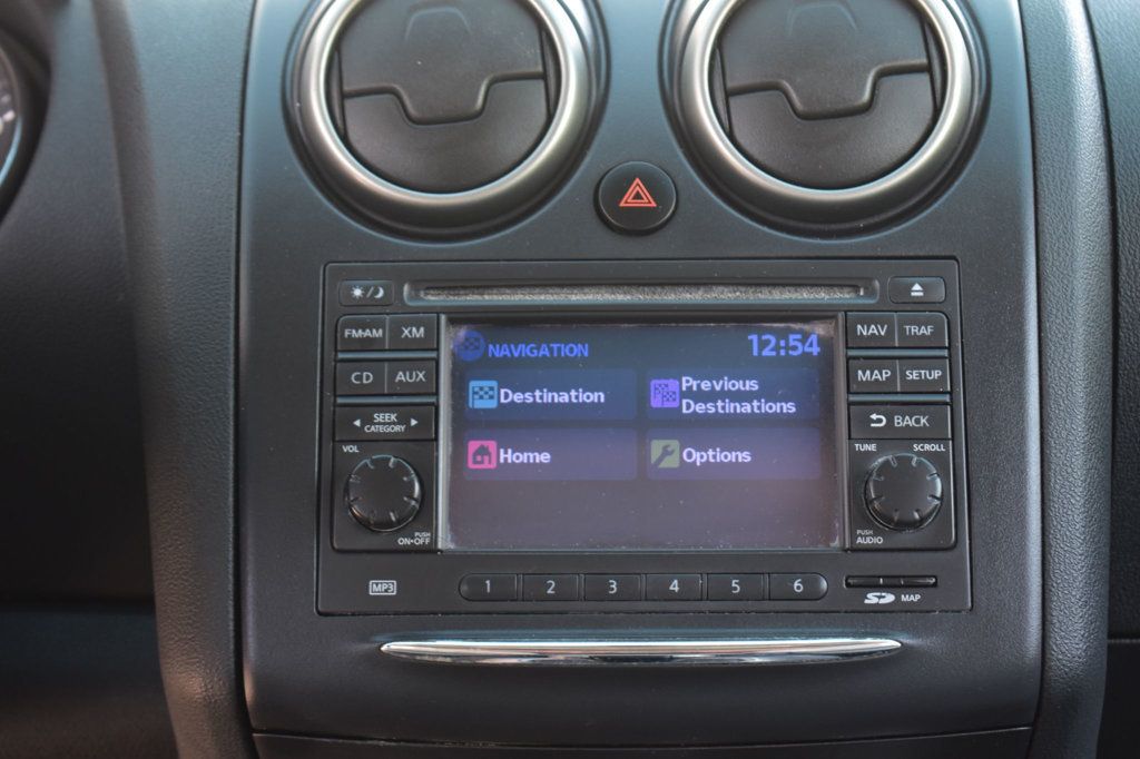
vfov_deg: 16.5
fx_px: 2612
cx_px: 570
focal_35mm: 82
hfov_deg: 24.6
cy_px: 380
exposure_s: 1/15
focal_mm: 55
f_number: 6.3
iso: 560
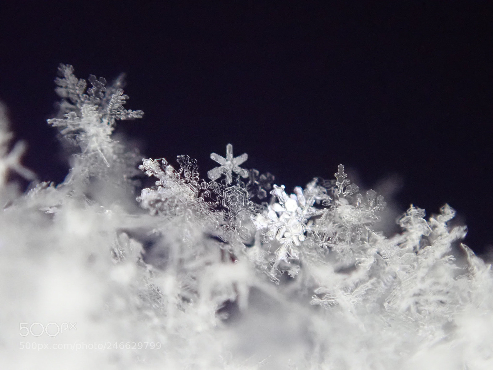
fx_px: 1424
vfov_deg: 14.8
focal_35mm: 100
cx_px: 246
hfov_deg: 19.6
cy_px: 185
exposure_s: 1/40
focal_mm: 18
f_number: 4.9
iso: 1600
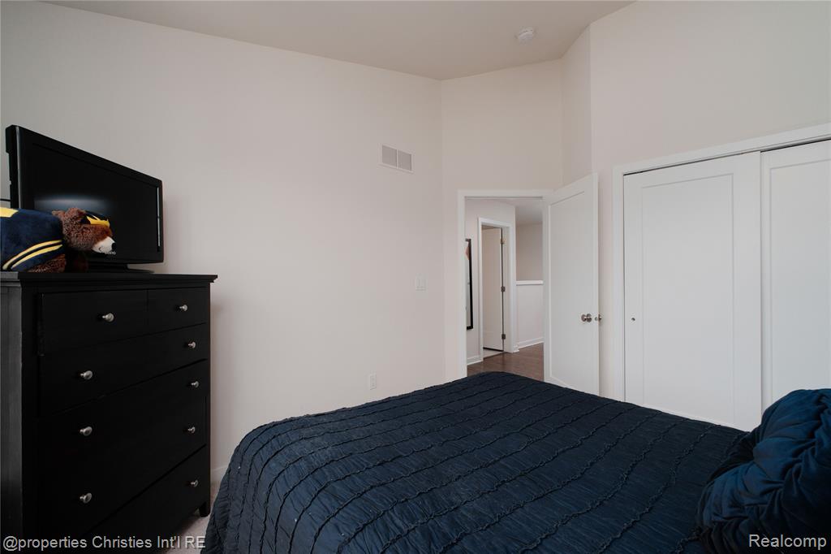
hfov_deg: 100.4
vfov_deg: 77.3
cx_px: 416
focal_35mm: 15
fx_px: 346
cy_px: 277
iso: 640
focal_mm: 10
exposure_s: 1/250
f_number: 8
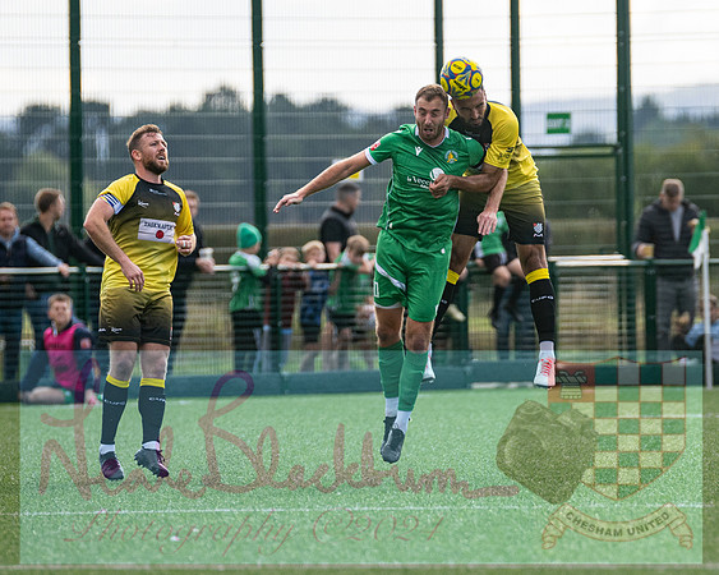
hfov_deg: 3.1
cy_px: 298
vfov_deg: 2.5
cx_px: 457
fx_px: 13150
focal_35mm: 618
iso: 400
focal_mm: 300
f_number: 4
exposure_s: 1/2000
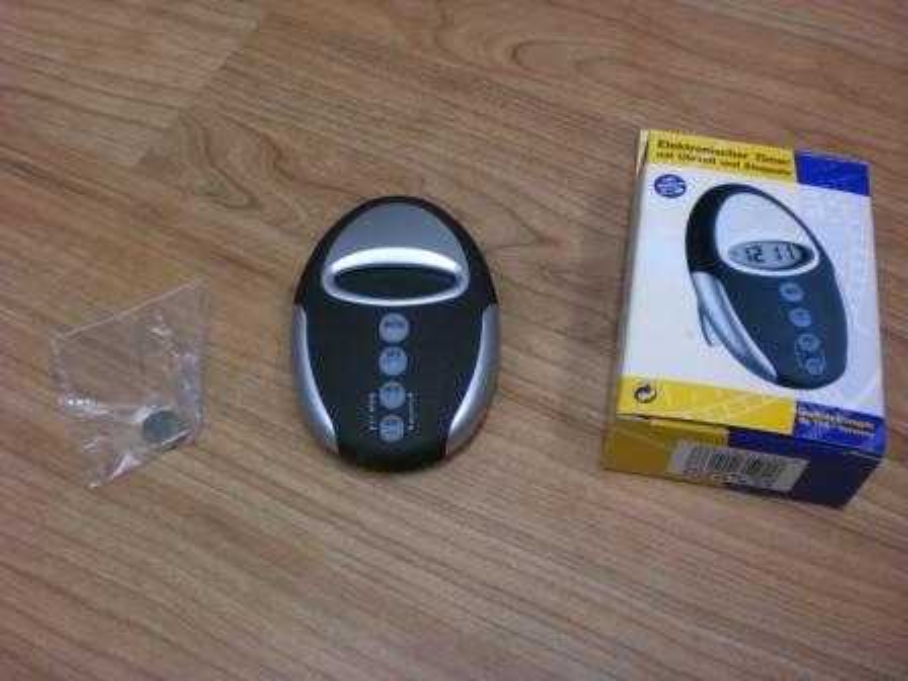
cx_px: 454
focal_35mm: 38
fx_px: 997
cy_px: 340
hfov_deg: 49.0
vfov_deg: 37.7
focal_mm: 6.3
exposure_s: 1/60
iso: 200
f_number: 3.1
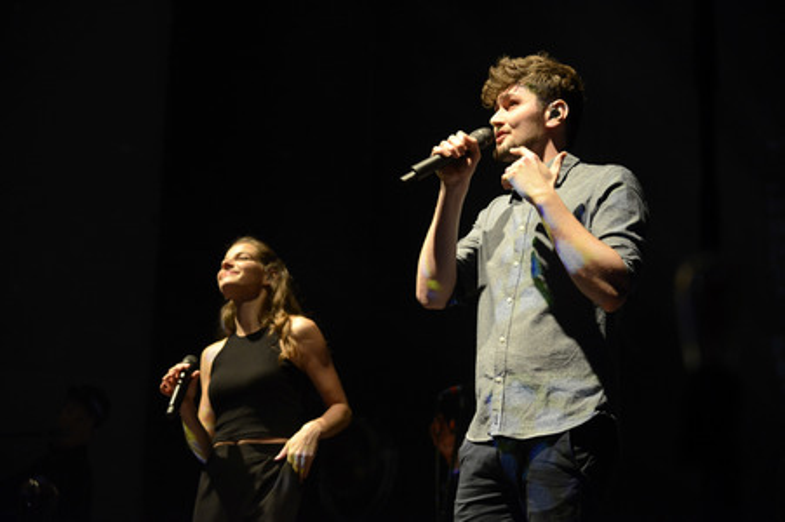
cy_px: 261
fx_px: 1787
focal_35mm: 82
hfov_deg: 24.8
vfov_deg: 16.6
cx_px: 392
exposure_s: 1/200
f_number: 2.8
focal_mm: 82
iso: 2500
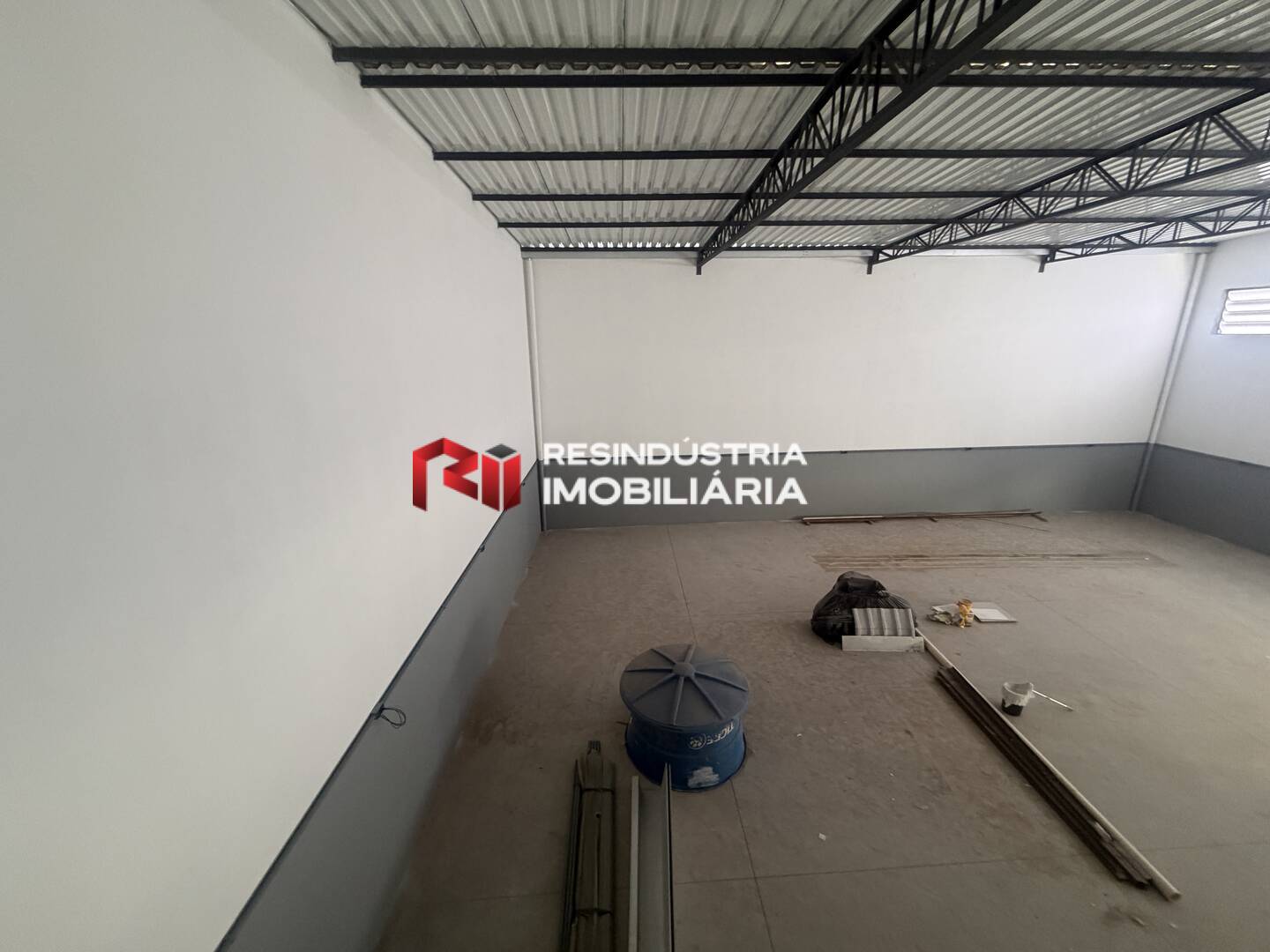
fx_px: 514
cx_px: 635
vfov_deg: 85.7
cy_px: 476
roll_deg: +1.8
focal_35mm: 14
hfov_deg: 102.1
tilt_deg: -16.0
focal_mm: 2.22
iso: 400
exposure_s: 1/60
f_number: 2.2
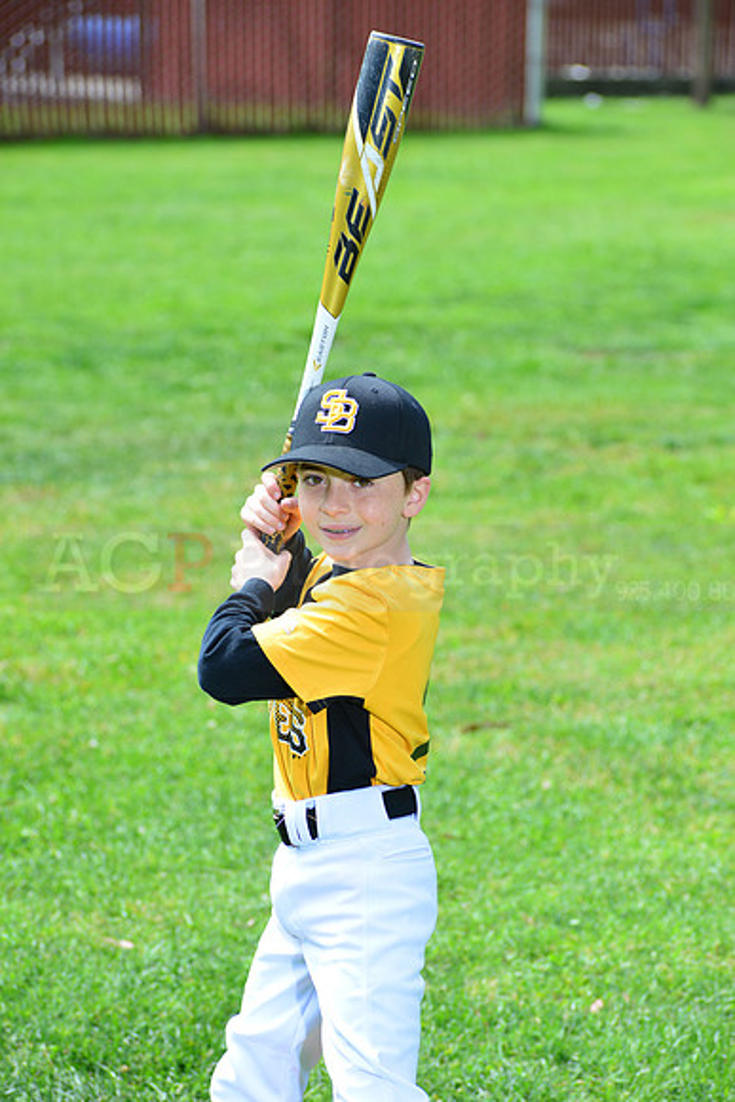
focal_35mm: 145
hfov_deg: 9.5
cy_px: 551
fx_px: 4438
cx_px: 368
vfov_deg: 14.2
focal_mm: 145
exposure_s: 1/200
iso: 200
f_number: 8
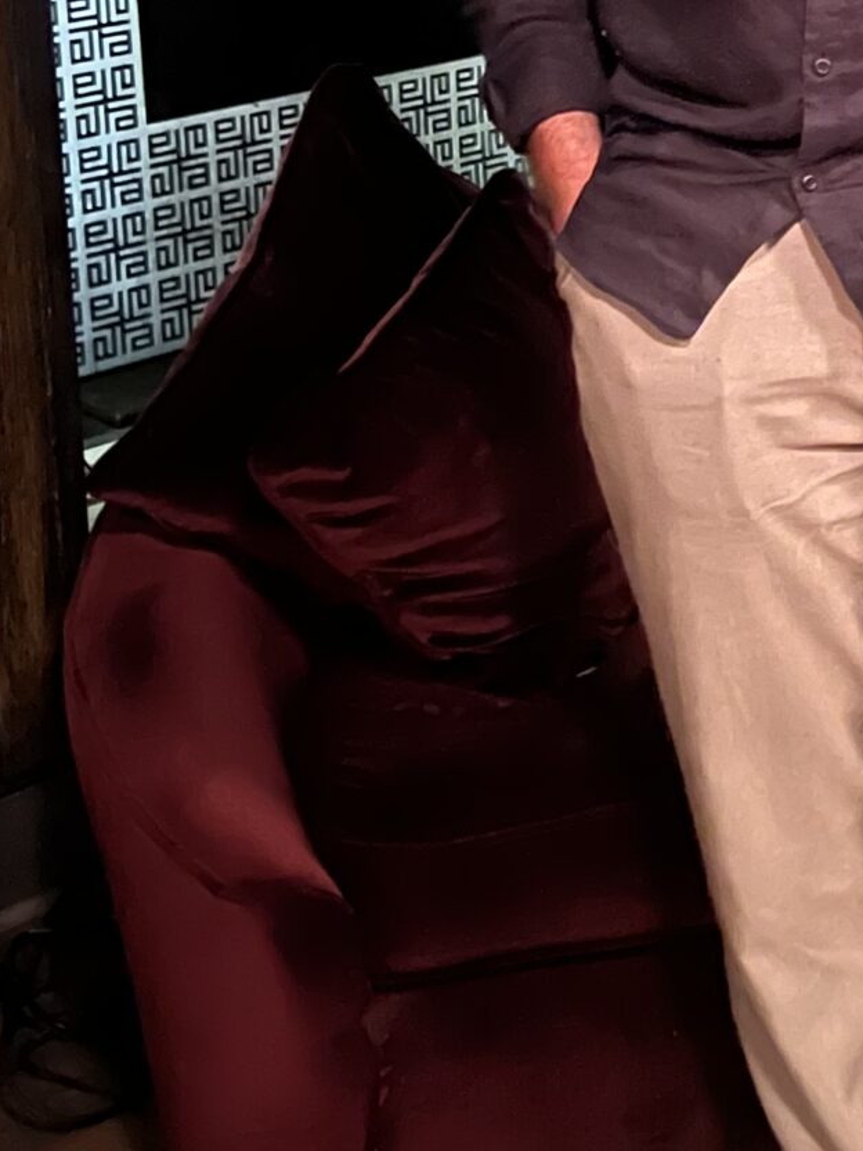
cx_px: 1072
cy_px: -66
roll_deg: +0.9
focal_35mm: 80
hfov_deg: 17.5
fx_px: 2659
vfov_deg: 23.2
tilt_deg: -9.9
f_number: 1.5
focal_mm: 5.7
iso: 2000
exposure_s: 1/14
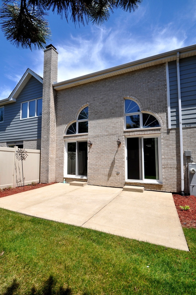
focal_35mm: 16
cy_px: 148
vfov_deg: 95.1
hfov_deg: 71.9
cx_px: 98
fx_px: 135
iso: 200
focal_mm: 11
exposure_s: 1/400
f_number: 10
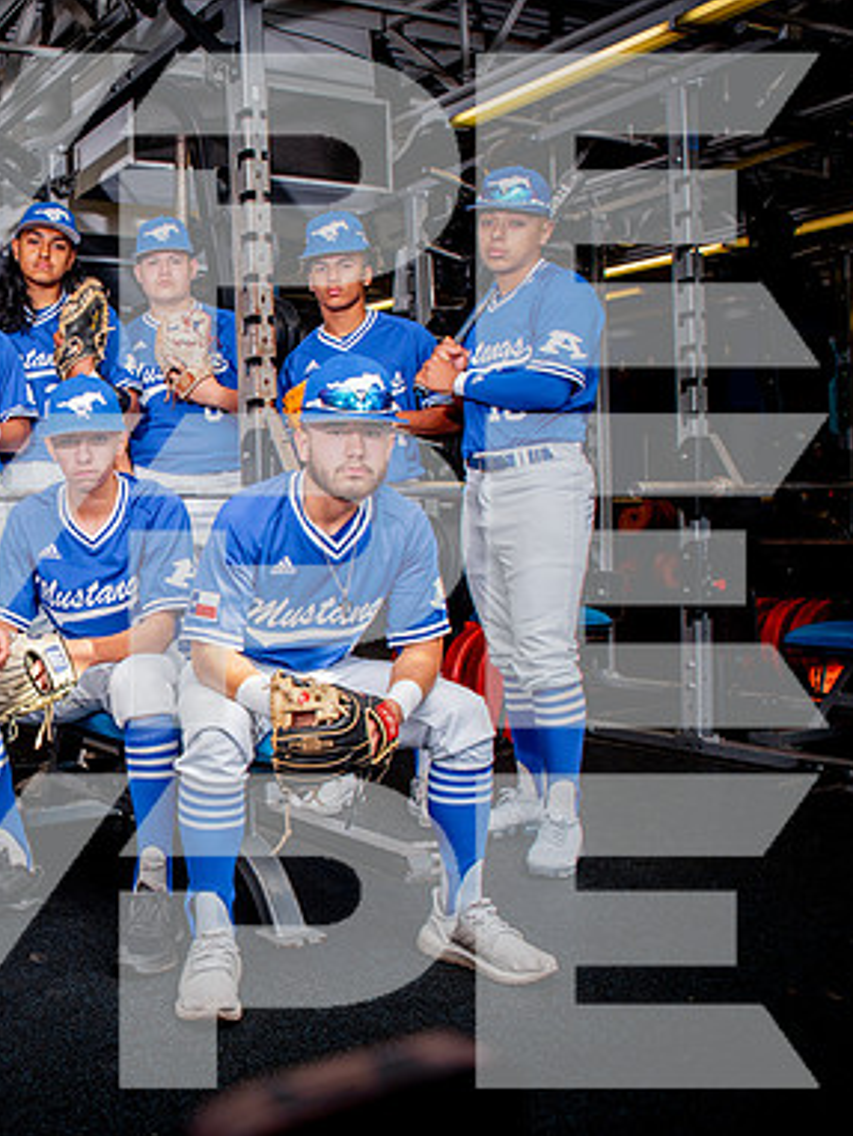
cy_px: 572
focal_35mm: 35
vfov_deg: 52.6
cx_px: 71
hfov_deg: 37.8
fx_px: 1149
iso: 160
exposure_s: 1/160
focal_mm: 24
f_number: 6.3
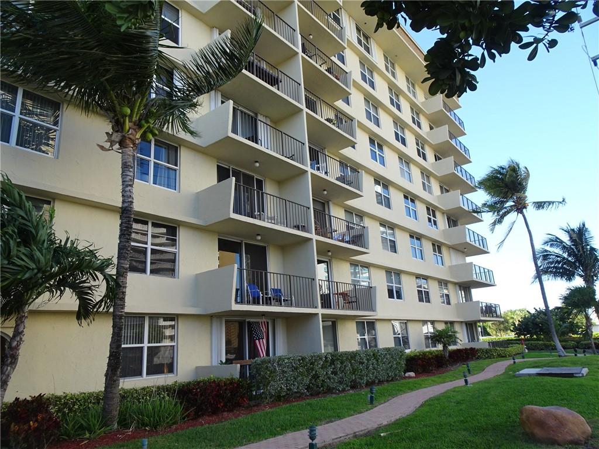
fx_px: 415
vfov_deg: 56.8
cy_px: 224
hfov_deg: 71.6
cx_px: 300
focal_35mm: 24
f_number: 3.5
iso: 80
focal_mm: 4.1
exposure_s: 1/200
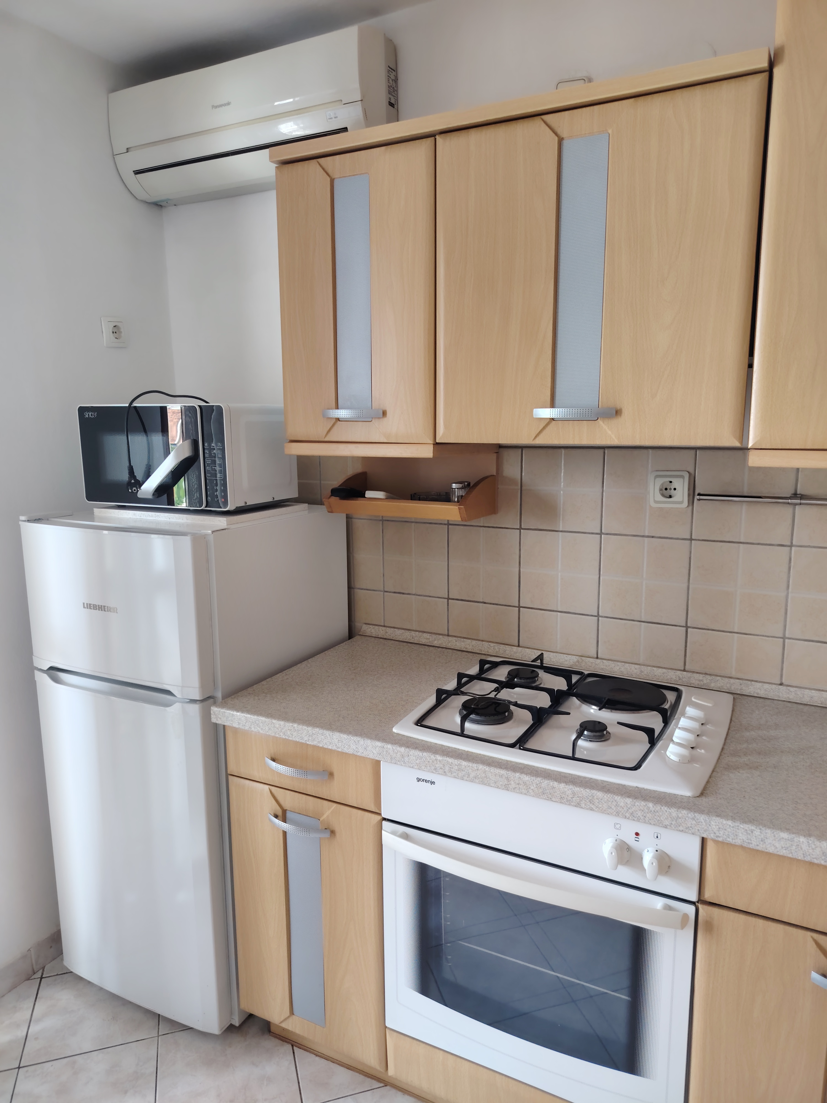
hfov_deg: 56.8
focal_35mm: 24
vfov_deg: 71.6
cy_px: 552
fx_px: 765
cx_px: 414
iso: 831
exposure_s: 1/100
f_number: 1.75
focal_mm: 5.25
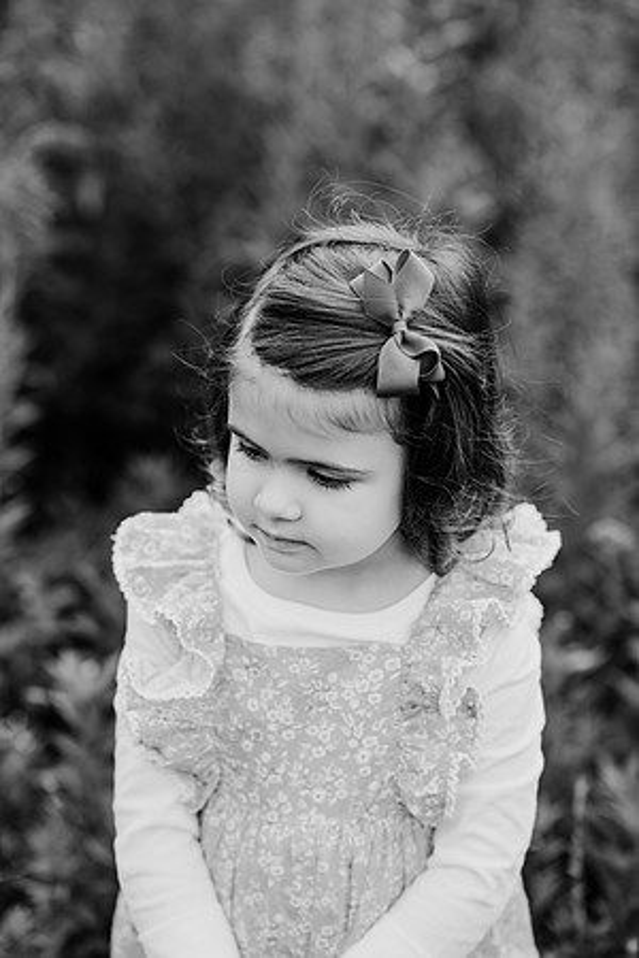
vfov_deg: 23.9
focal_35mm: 85
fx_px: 2263
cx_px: 320
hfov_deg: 16.1
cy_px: 479
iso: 160
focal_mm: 85
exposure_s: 1/1000
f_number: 2.5
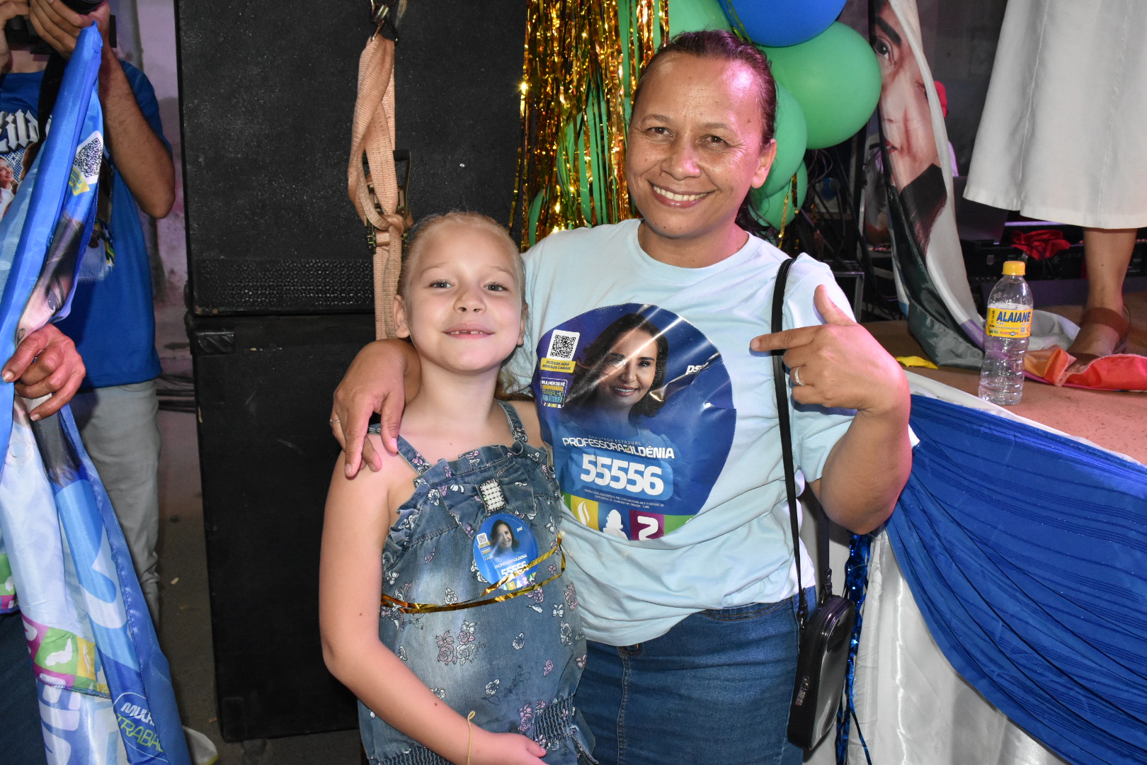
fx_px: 956
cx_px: 574
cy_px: 382
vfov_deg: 43.6
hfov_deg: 61.9
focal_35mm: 30
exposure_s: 1/100
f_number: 6.3
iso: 3200
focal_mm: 20
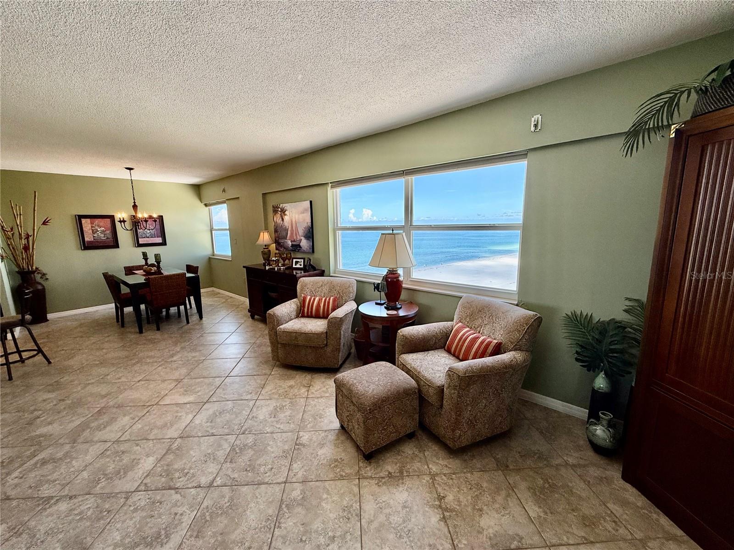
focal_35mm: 14
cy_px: 275
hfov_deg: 102.1
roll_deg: +0.8
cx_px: 367
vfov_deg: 85.7
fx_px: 297
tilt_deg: -9.5
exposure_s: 1/324
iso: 64
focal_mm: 2.22
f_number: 2.2
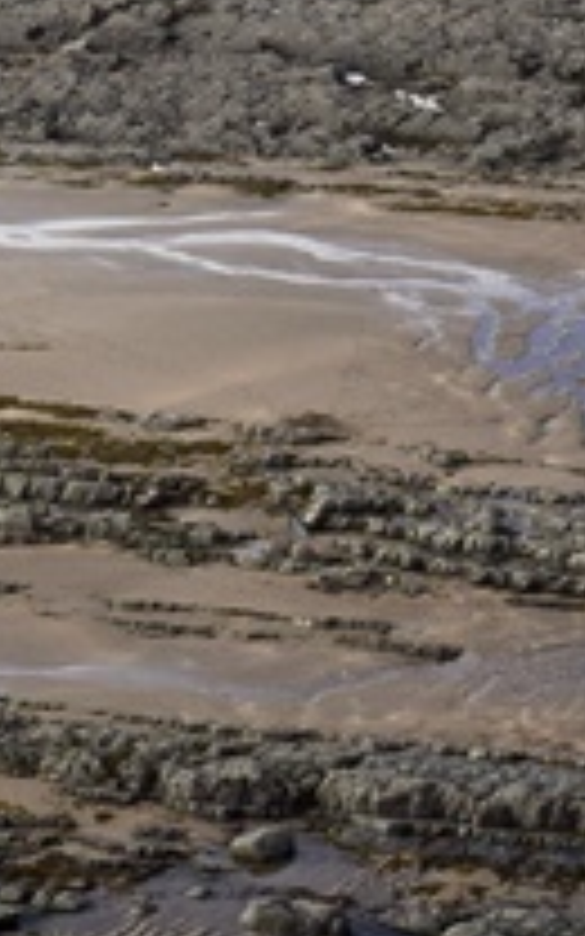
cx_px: 1512
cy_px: 9
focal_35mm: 159
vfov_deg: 13.0
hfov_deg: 7.6
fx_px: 4056
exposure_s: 1/250
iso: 400
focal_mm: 18
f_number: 10
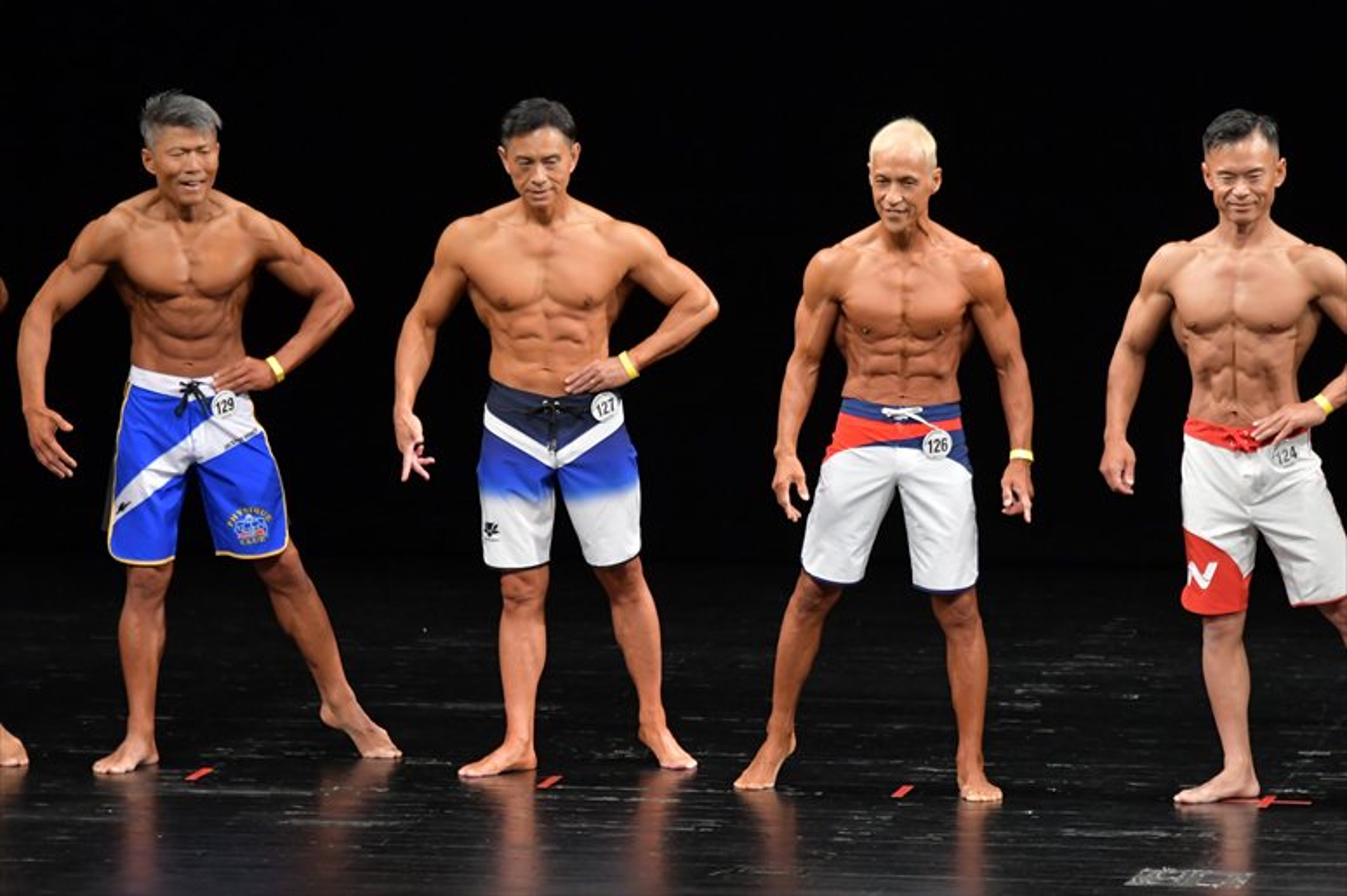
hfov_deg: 8.1
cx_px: 674
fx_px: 9537
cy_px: 448
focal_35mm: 255
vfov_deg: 5.4
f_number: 5.6
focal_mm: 170
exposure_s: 1/400
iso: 3200
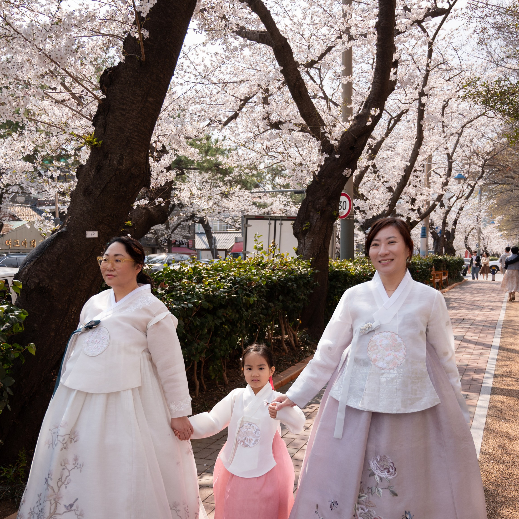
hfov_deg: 46.0
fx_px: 611
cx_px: 238
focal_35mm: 36
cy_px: 308
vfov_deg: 45.8
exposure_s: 1/800
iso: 100
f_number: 4
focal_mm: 24
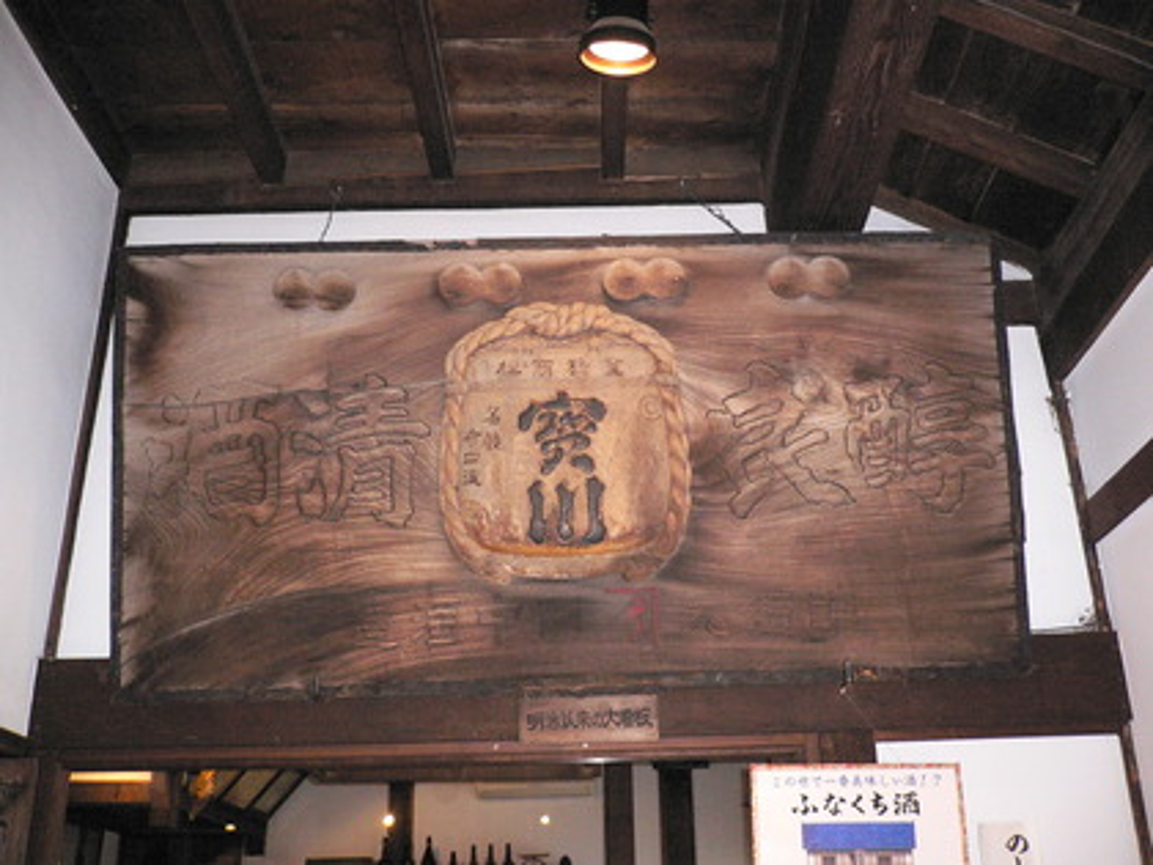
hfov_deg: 52.6
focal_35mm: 35
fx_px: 1166
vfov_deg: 40.7
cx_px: 576
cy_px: 432
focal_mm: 5.8
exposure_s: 1/60
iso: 400
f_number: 2.8
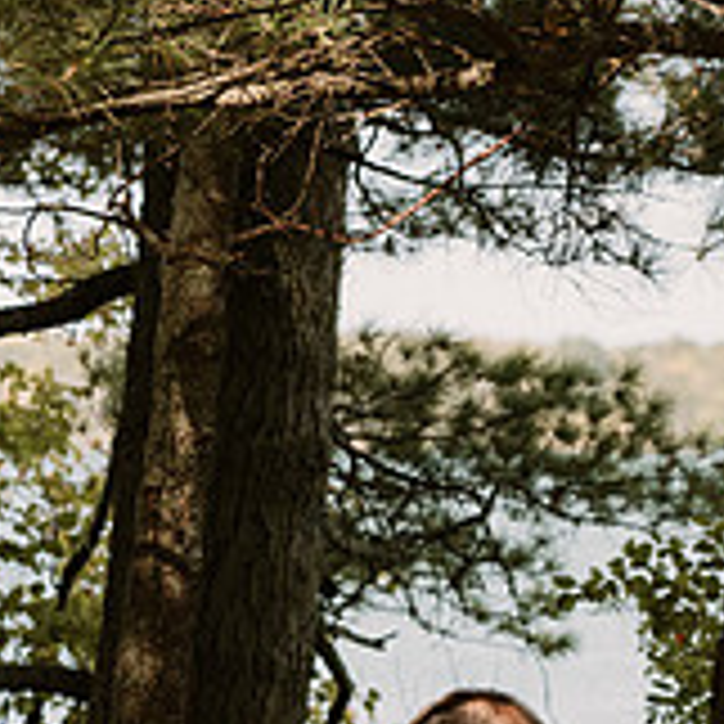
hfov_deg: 8.2
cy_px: 854
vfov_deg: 8.1
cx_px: 229
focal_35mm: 214
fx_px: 5064
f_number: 2.8
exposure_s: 1/2500
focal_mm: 70
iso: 800
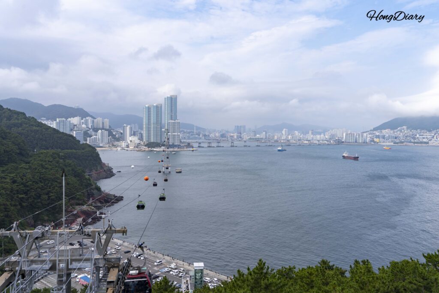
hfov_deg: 65.5
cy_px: 146
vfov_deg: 46.4
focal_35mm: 28
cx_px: 220
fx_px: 341
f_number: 10
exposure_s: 1/160
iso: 100
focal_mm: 28
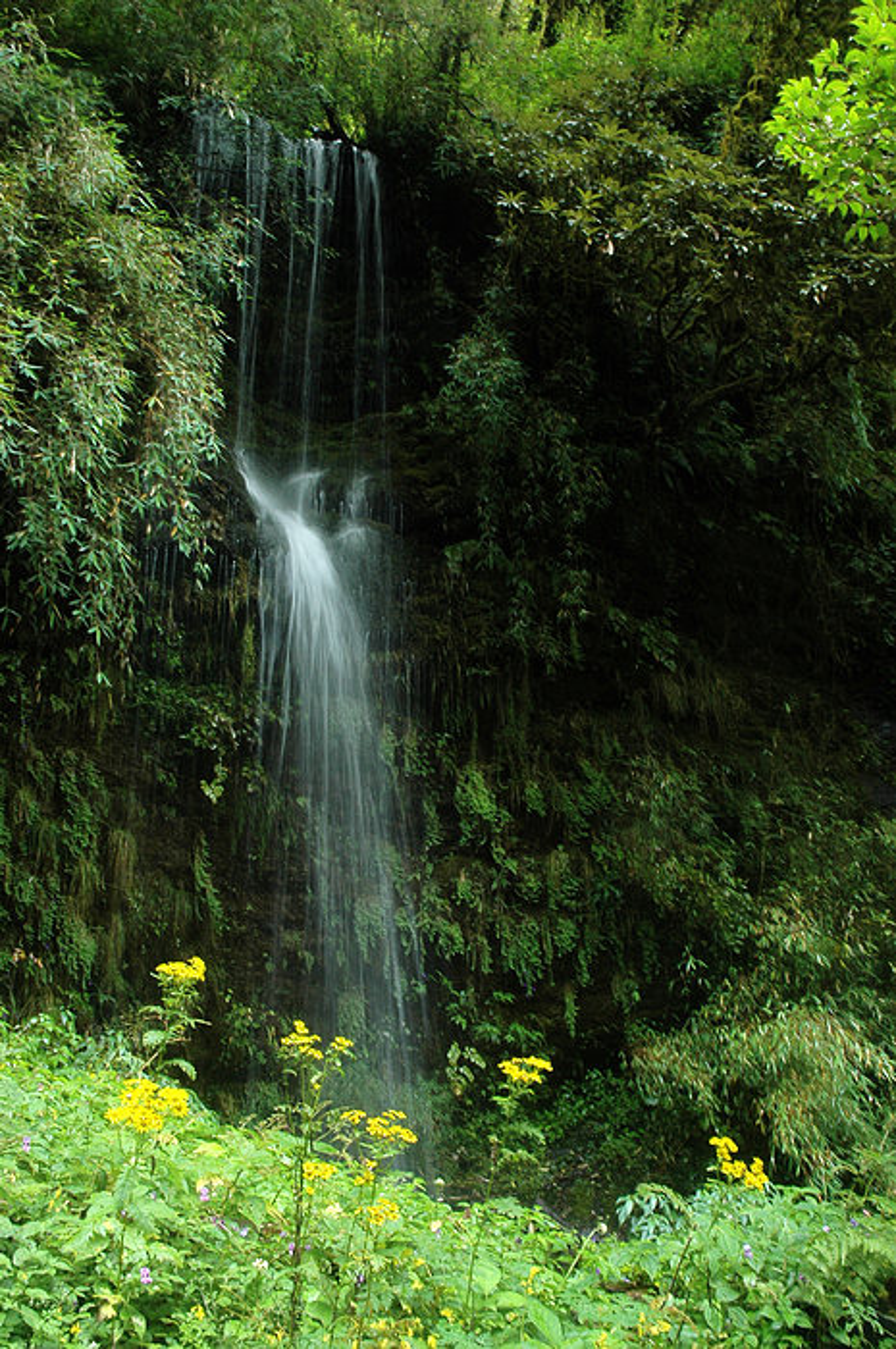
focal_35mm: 36
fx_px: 1347
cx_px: 448
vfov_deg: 53.2
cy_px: 674
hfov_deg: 36.8
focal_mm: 24
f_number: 16
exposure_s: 1/8
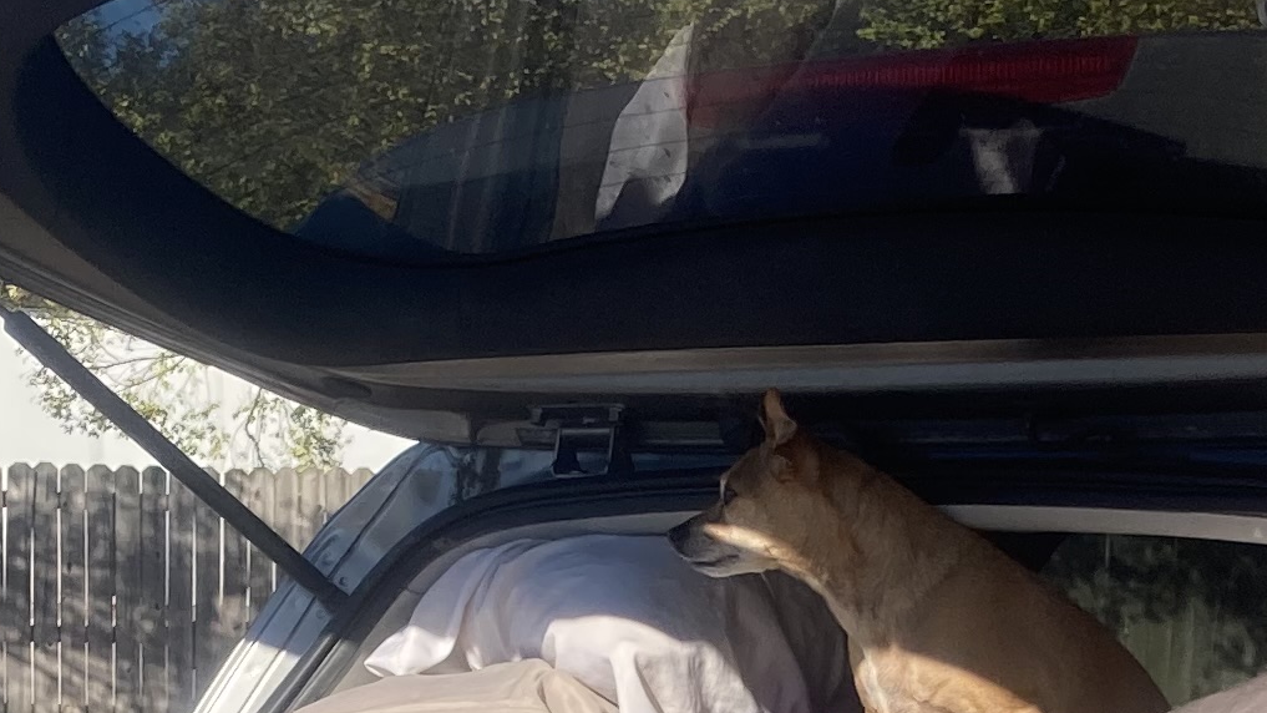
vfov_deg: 9.5
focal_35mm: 121
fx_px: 4065
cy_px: 1295
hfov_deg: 17.7
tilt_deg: -9.5
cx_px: 819
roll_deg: -2.1
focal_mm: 3.99
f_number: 1.8
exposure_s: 1/1104
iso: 20
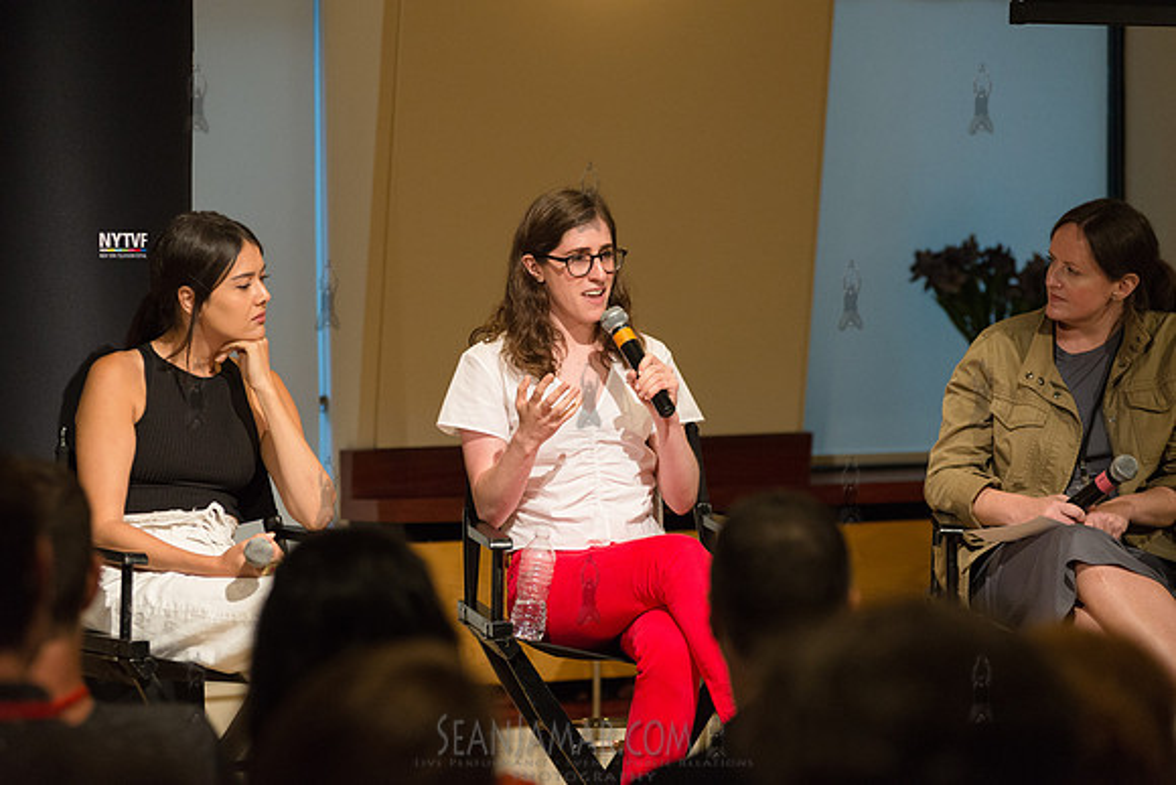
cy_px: 392
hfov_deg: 16.4
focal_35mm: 125
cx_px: 588
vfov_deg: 11.0
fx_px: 4084
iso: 2500
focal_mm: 125
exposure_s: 1/400
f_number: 4
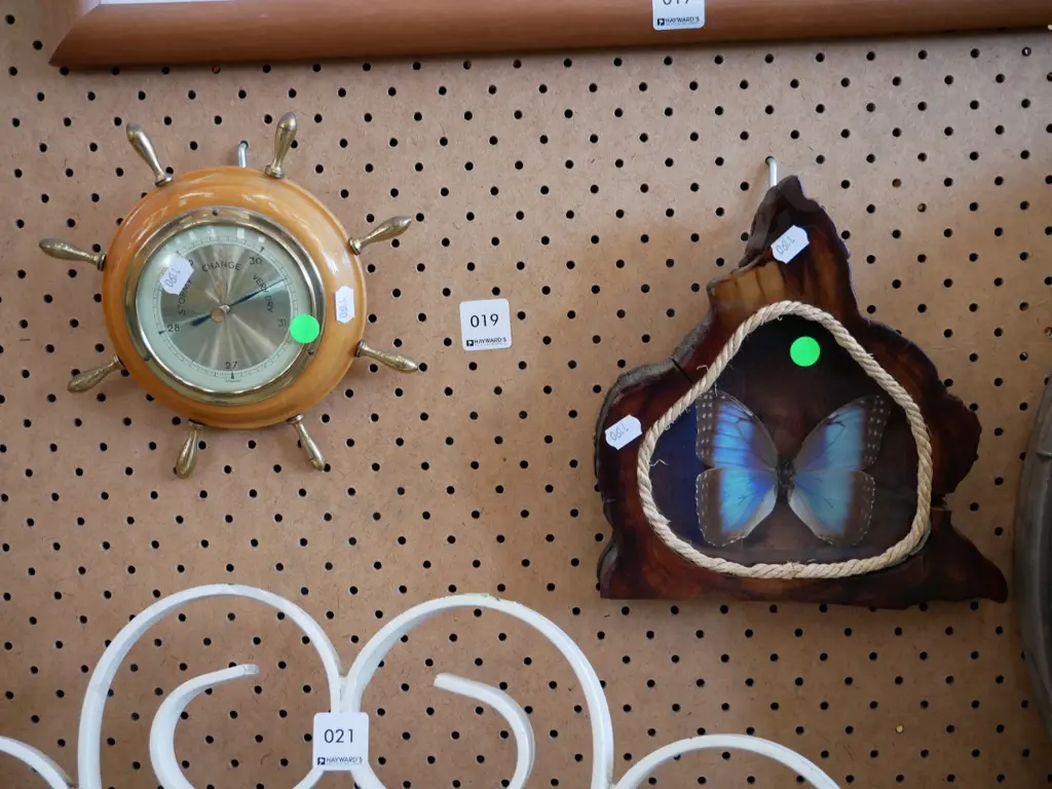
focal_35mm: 40
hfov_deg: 46.8
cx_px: 526
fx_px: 1216
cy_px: 394
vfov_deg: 36.0
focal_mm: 20
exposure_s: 1/60
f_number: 4.1
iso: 1250
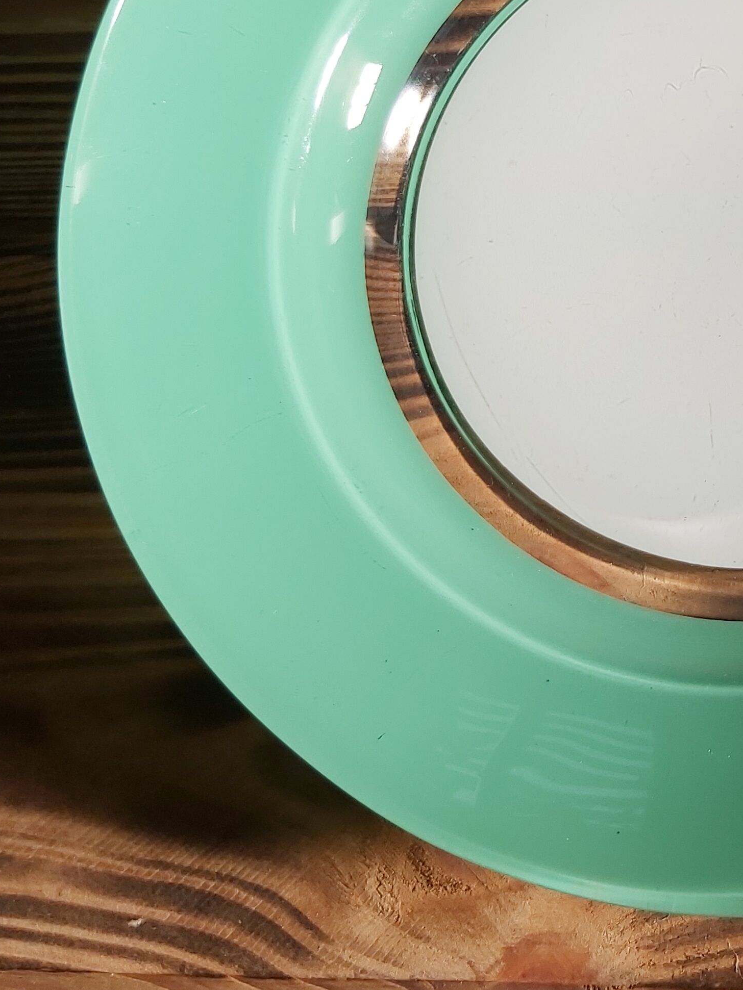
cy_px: 275
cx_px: 740
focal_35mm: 54
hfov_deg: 25.7
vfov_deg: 34.9
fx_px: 1545
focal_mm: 3.92
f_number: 1.7
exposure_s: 1/403
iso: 64
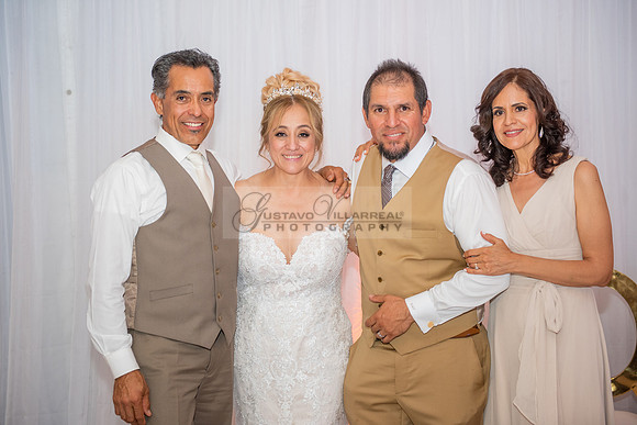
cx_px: 310
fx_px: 1078
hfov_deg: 32.9
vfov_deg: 22.3
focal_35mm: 61
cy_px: 213
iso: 1000
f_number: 2.8
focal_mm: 58
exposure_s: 1/160
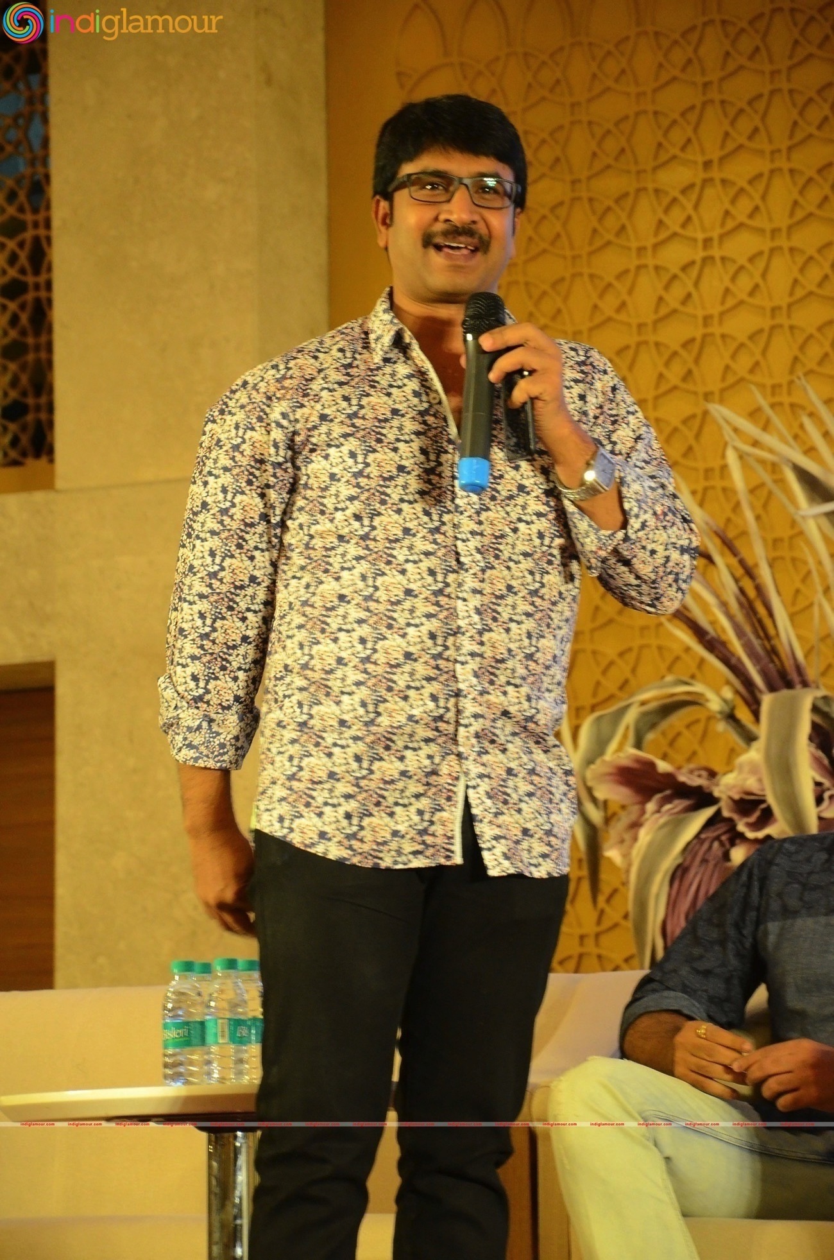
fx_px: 5498
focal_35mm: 158
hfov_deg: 8.7
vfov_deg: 13.1
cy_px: 630
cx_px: 417
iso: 2500
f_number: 5.6
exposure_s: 1/80
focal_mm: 105
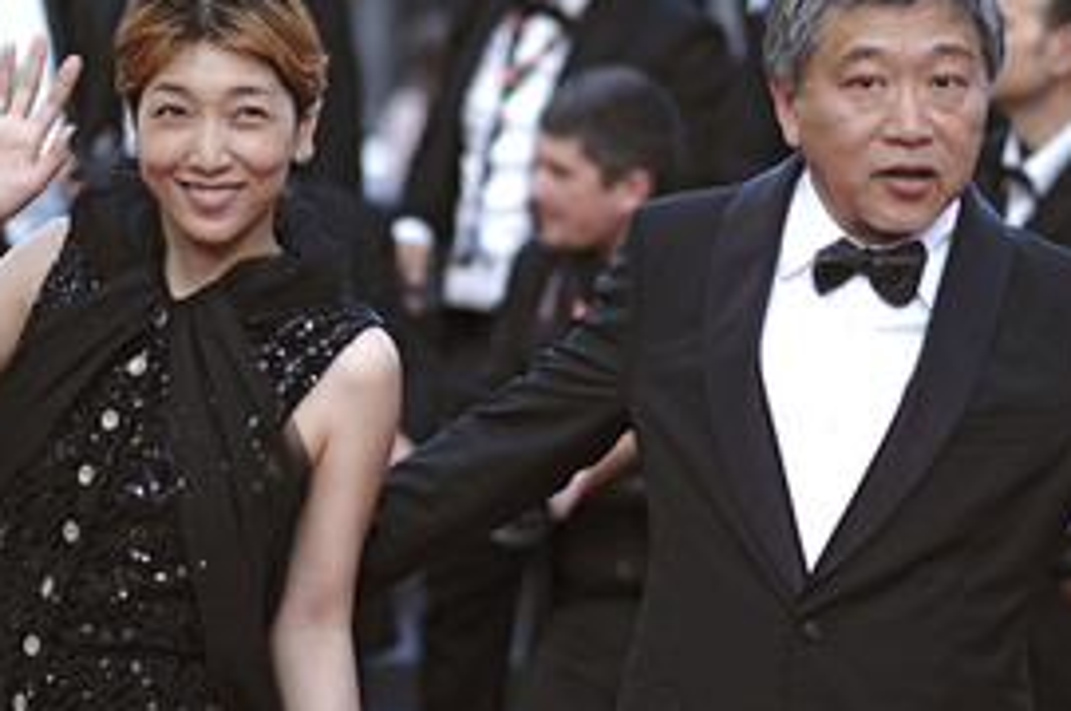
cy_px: 458
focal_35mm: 140
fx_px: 4160
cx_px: 622
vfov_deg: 9.8
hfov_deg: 14.7
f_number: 1.2
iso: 80
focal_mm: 56
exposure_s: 1/640
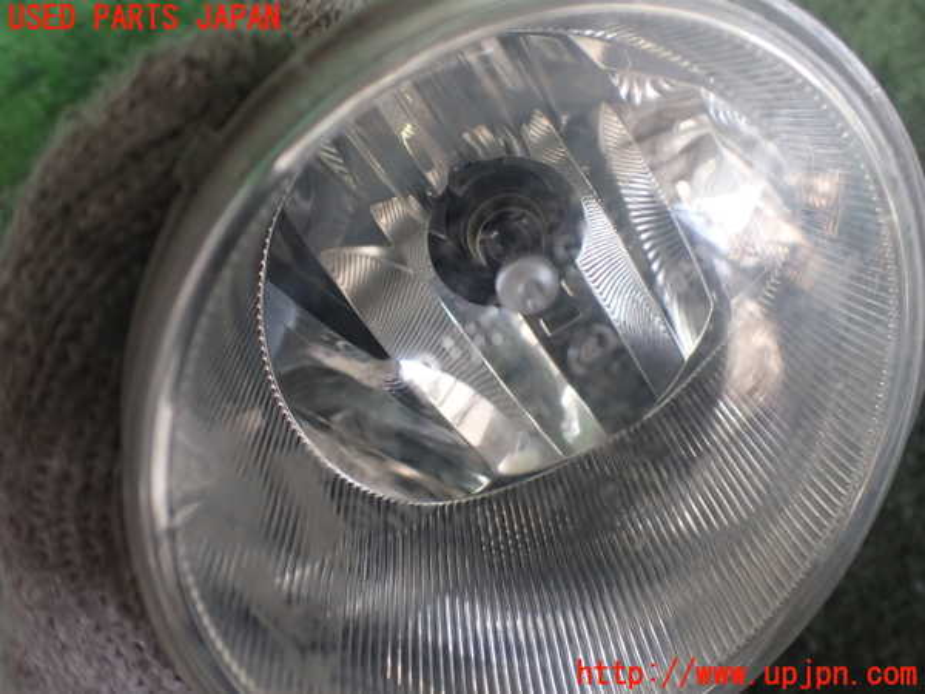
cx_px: 462
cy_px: 347
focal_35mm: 30
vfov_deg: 46.8
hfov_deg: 60.0
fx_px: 802
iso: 250
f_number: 2.3
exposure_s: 1/125
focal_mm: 5.4
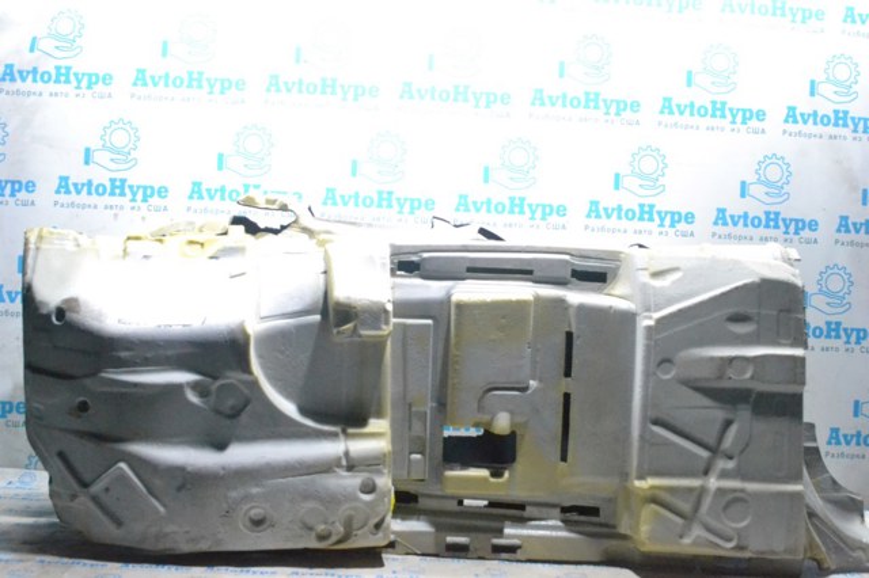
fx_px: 869
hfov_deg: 53.2
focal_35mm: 36
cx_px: 434
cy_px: 289
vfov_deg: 36.8
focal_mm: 24
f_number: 10
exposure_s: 1/160
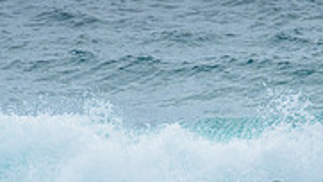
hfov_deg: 1.3
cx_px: 341
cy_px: 248
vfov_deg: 0.7
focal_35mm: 1643
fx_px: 14078
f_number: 8
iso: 500
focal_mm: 400
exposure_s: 1/1600
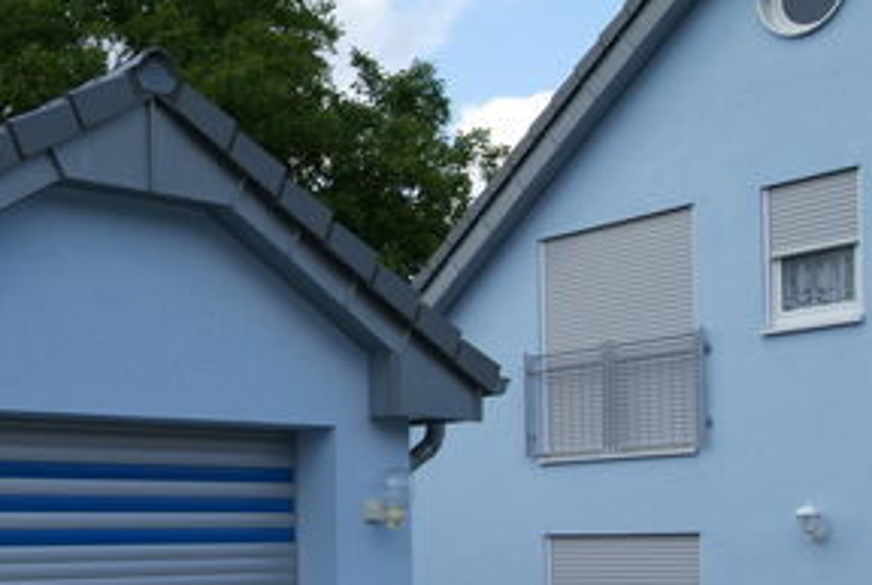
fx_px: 1261
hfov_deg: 36.3
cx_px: 124
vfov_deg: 25.4
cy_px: 503
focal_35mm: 52
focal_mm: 20
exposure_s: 1/125
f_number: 11
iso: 200
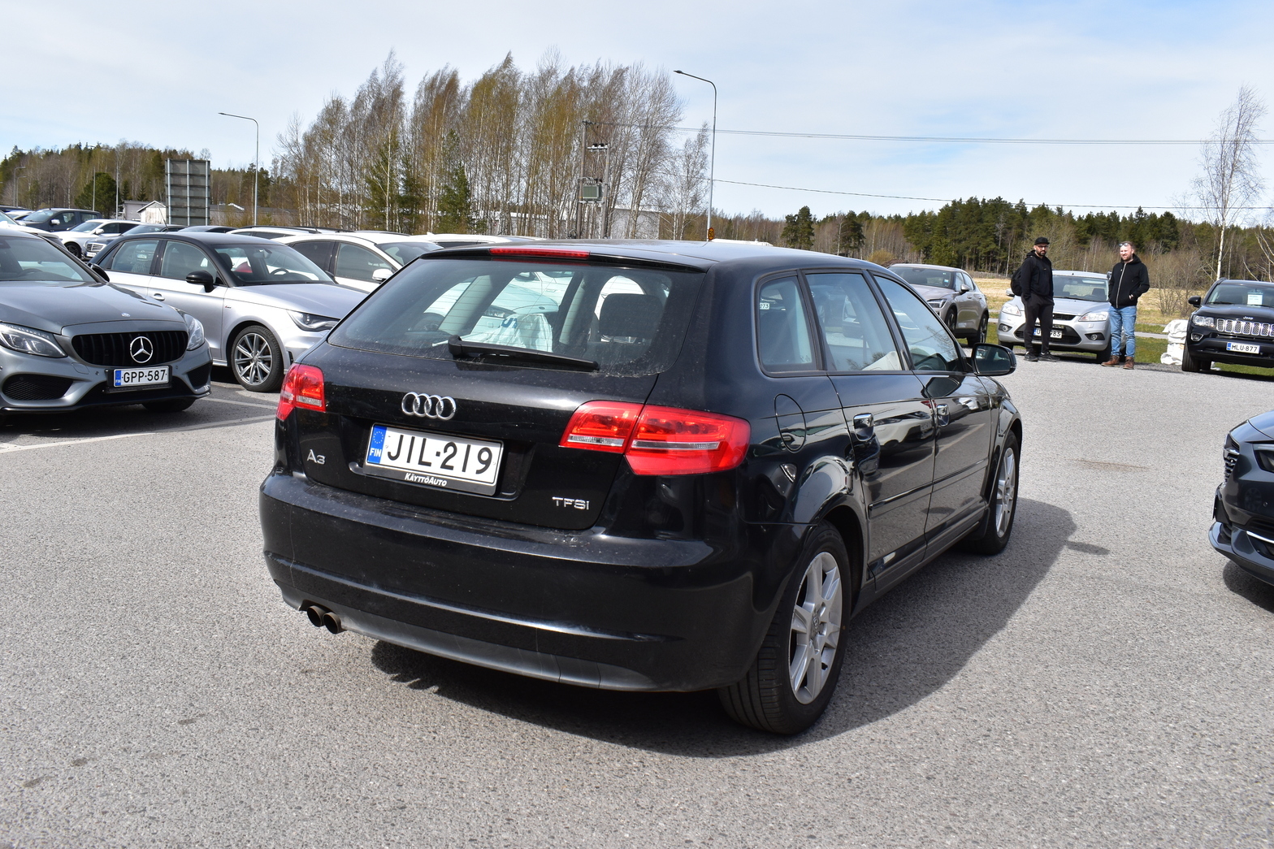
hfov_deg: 60.3
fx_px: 1097
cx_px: 618
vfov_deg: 42.3
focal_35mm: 31
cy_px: 412
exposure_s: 1/500
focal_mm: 20
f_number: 11
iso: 400
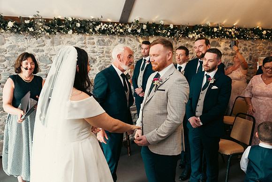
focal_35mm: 31
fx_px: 234
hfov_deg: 60.3
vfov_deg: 42.3
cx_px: 136
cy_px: 91
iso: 1600
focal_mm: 31
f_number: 3.5
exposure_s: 1/160
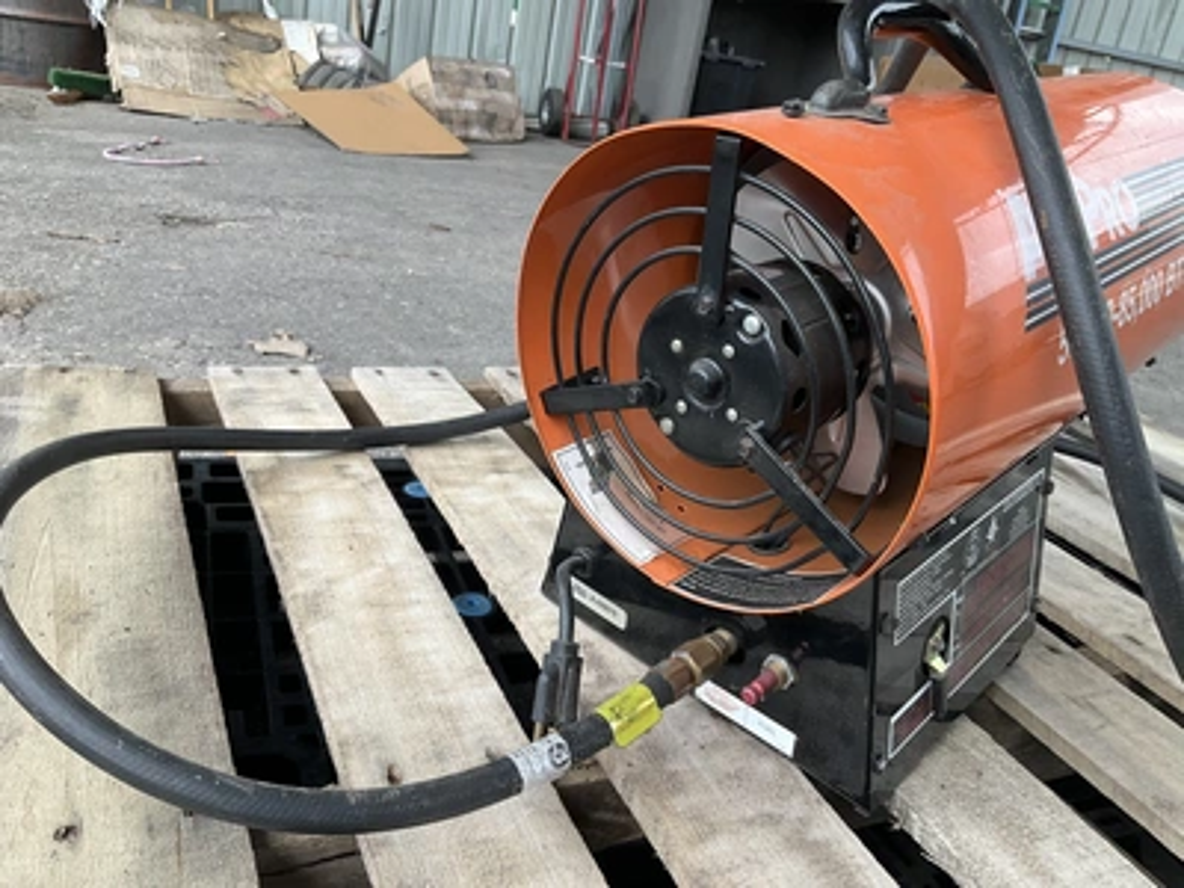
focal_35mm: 29
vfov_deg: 48.2
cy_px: 444
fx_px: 992
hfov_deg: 61.7
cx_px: 592
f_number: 1.8
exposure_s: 1/183
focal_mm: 3
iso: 20
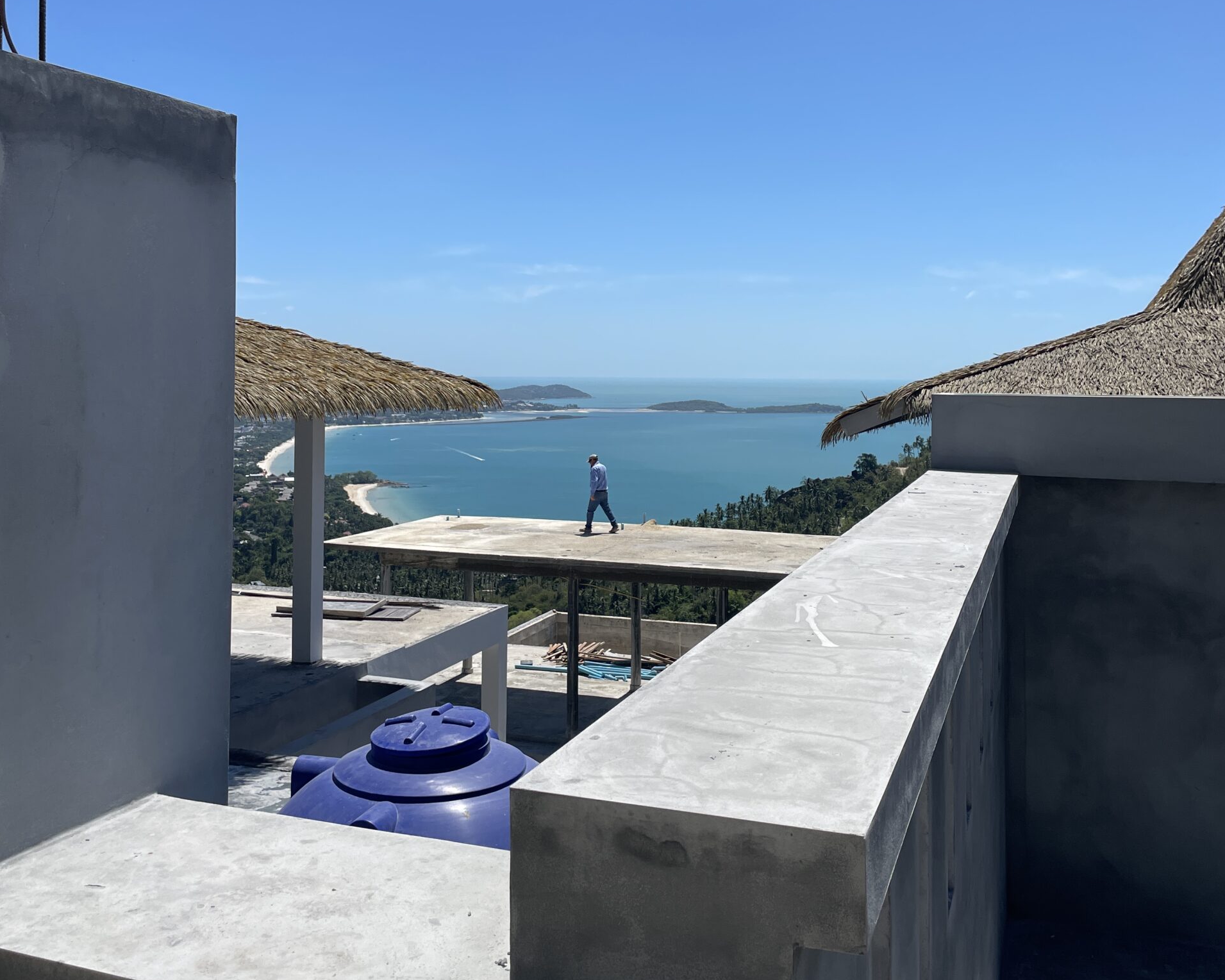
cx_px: 614
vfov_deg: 43.0
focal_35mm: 34
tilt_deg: +1.0
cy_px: 370
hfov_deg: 52.8
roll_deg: +1.4
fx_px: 1233
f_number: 1.6
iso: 32
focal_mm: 4.2
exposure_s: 1/6135
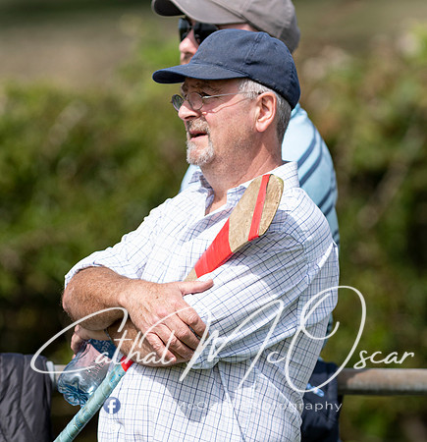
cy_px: 203
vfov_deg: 2.8
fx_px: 9039
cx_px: 238
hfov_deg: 2.7
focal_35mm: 637
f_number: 2.8
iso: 100
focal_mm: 300
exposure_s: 1/1600
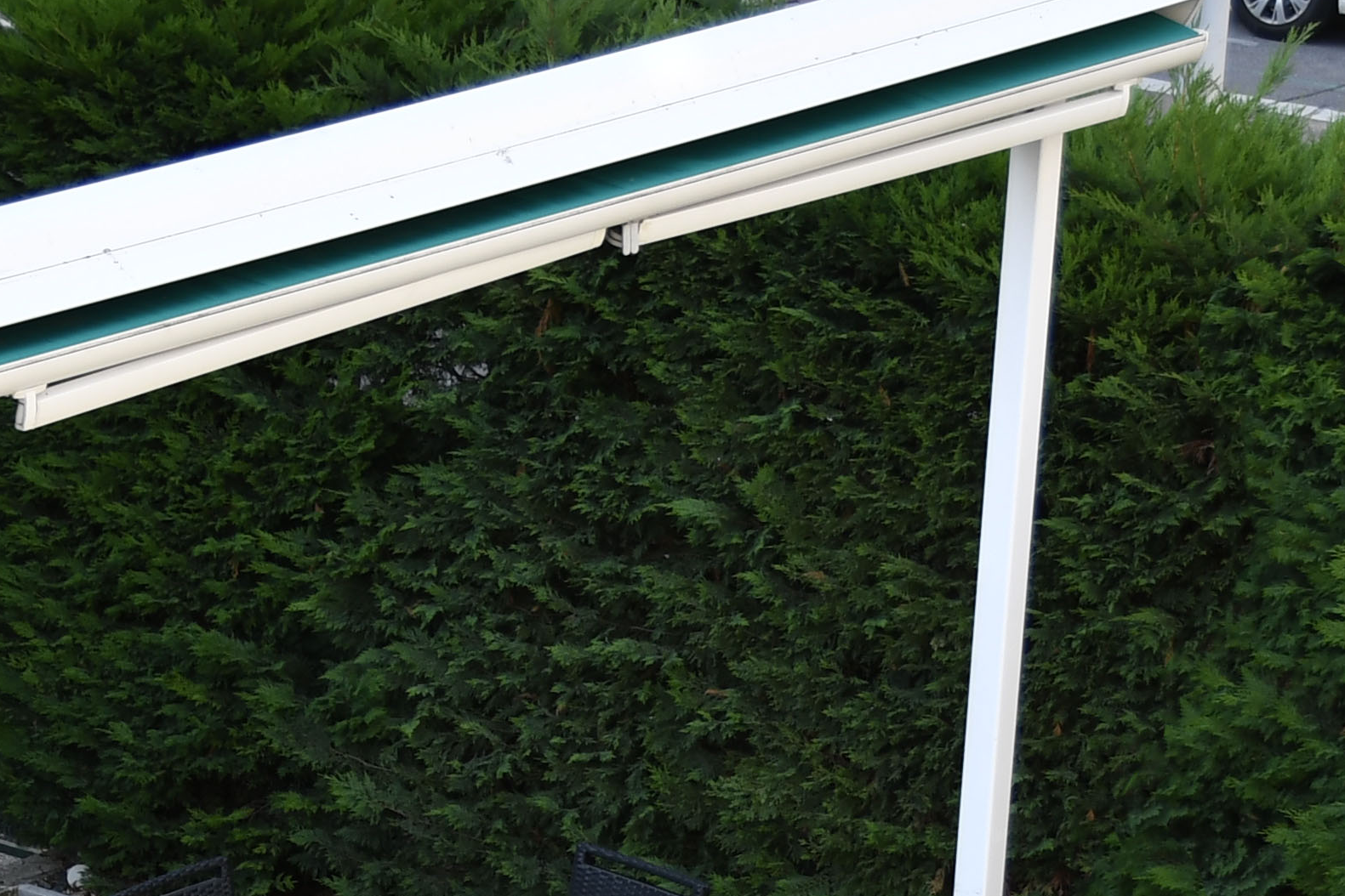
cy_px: 1385
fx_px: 6314
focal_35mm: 169
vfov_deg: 7.9
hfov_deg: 12.2
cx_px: 506
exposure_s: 1/320
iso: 100
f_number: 4
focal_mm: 32
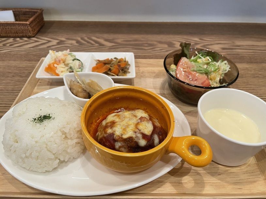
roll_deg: -1.5
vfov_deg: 53.1
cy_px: 100
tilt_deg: -40.4
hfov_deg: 67.3
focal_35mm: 26
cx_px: 133
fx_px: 200
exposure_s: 1/60
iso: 80
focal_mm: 4.2
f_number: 1.6
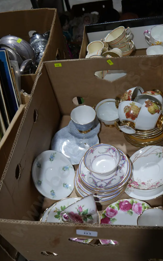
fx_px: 277
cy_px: 130
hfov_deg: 32.7
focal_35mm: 39
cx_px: 95
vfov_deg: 50.4
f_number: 4
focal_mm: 18
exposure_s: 1/125
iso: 200
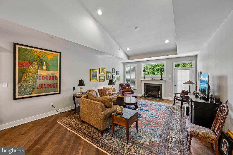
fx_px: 91
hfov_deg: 104.2
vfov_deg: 81.2
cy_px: 78
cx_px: 116
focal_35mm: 14
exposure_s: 1/4
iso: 400
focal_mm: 14
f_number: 8
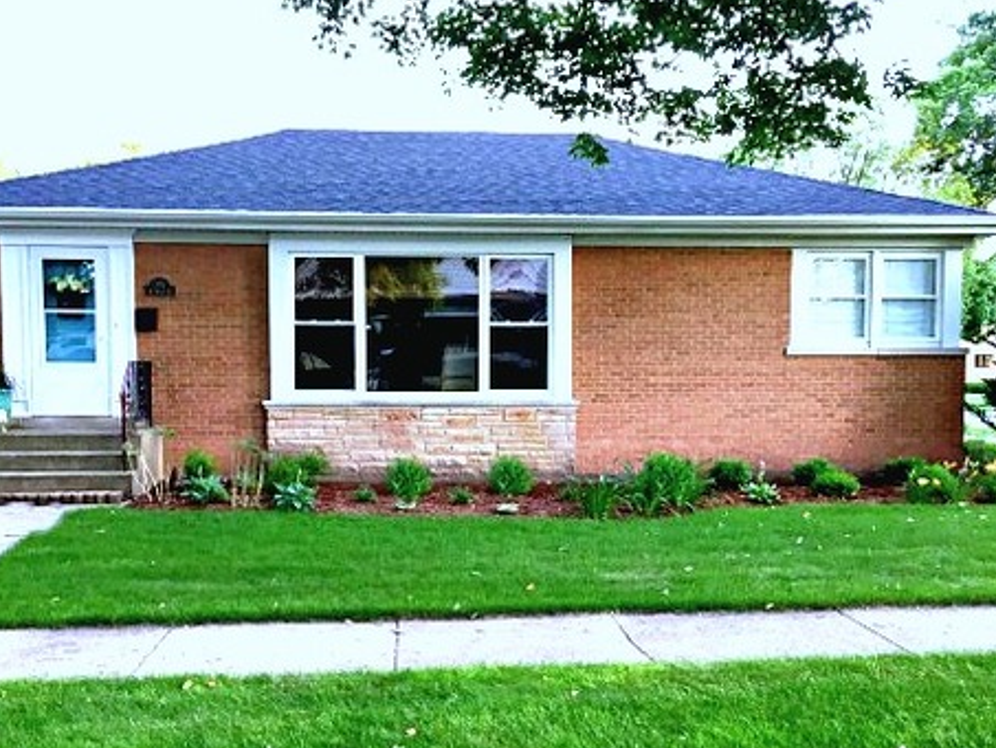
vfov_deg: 35.0
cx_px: 449
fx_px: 1180
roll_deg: -0.5
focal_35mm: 41
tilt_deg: -3.8
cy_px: 464
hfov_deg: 45.7
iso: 32
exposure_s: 1/40
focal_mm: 4.15
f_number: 2.2
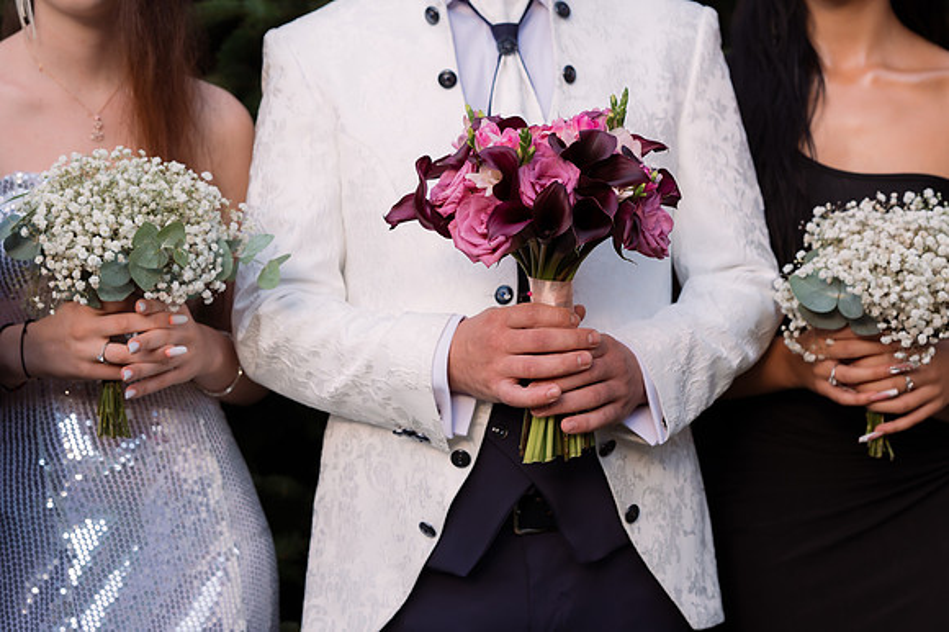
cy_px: 355
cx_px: 450
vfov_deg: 14.2
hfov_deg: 21.1
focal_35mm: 96
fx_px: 2542
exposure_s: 1/400
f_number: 4.5
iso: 320
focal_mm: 85
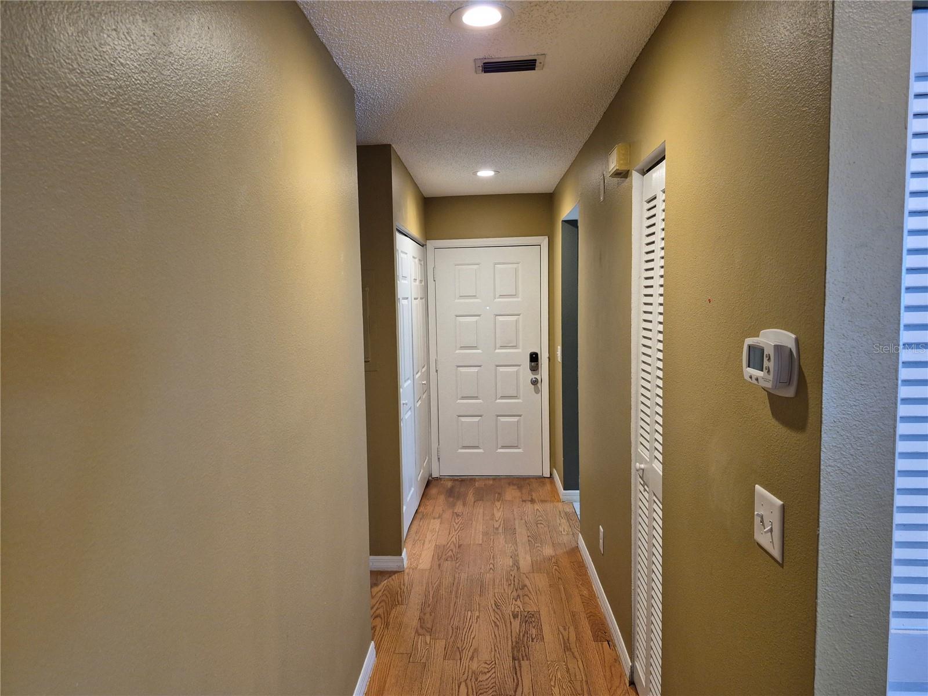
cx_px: 464
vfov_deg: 58.9
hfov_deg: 73.9
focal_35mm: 23
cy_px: 348
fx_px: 617
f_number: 1.8
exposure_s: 1/120
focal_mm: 5.4
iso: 400
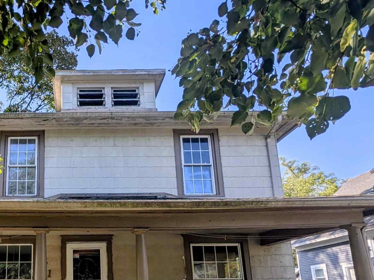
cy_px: 236
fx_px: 281
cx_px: 75
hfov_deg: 61.7
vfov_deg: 49.0
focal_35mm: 26
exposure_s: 1/1672
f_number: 1.7
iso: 56
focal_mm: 2.02
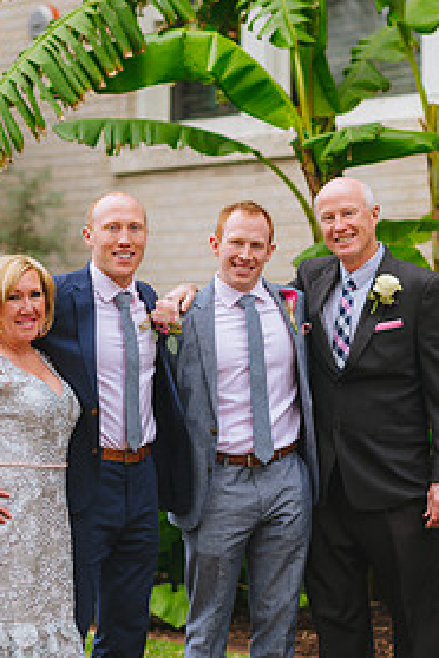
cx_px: 190
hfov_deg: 10.0
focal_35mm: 137
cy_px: 413
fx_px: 2506
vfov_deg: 15.0
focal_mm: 85
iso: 200
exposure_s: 1/2000
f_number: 2.2
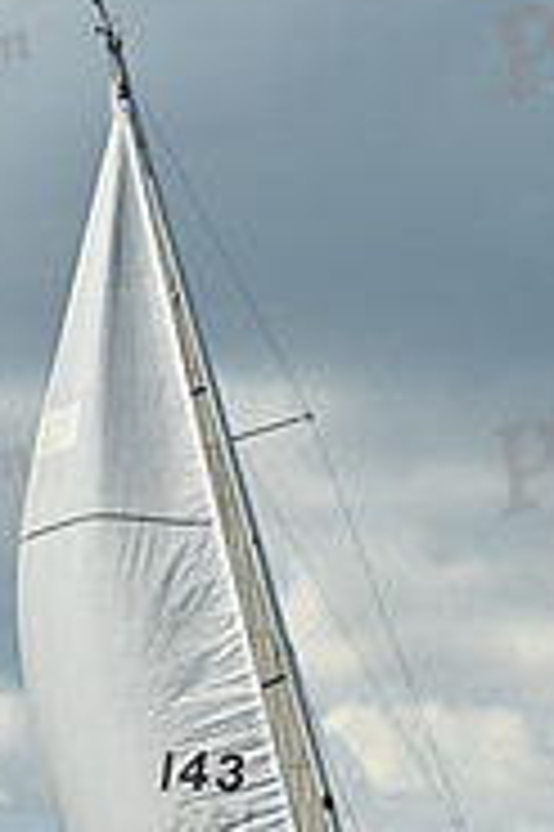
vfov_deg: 9.3
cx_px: 263
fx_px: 5087
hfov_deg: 6.2
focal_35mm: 220
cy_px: 697
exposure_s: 1/1250
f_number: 10
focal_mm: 70
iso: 250
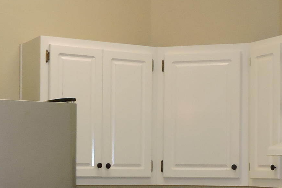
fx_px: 674
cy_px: 161
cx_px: 120
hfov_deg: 23.6
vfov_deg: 15.7
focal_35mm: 86
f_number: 3.3
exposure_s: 1/40
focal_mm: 4.3
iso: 320
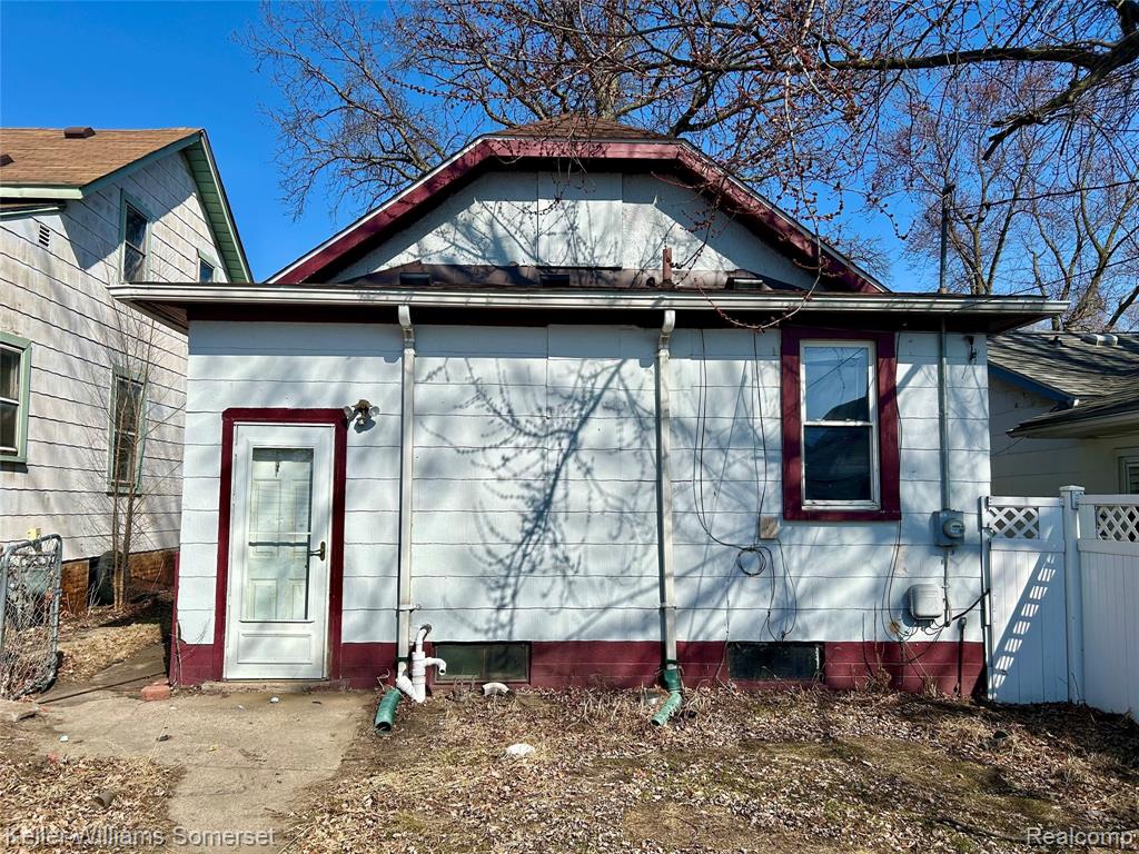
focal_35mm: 26
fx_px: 856
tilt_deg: +3.5
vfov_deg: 53.1
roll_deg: -0.1
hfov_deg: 67.3
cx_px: 570
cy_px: 427
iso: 50
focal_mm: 5.7
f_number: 1.5
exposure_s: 1/6993
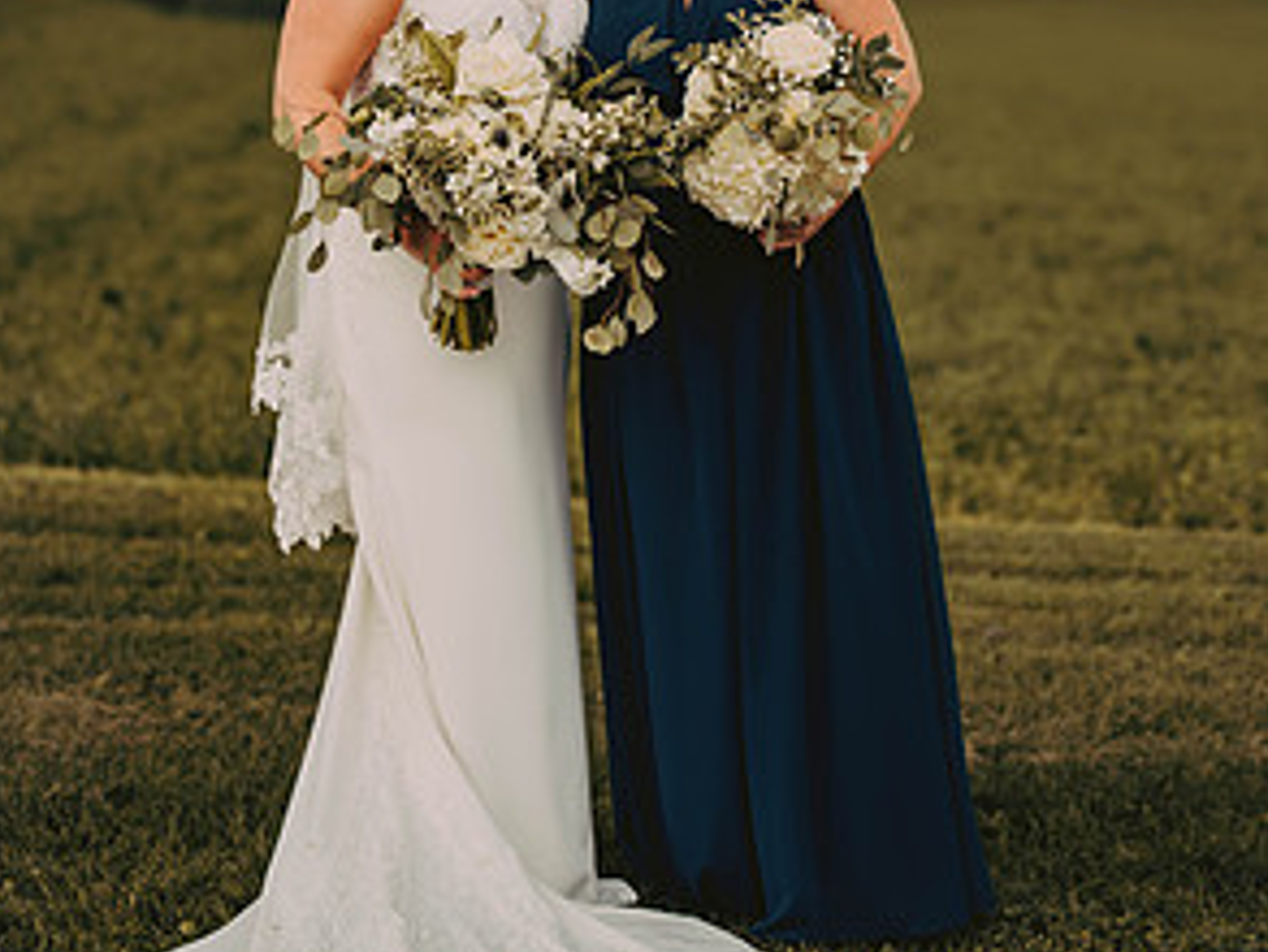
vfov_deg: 11.6
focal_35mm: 127
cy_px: 121
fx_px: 4654
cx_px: 623
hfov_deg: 15.5
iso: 200
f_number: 2.8
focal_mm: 86
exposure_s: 1/1000
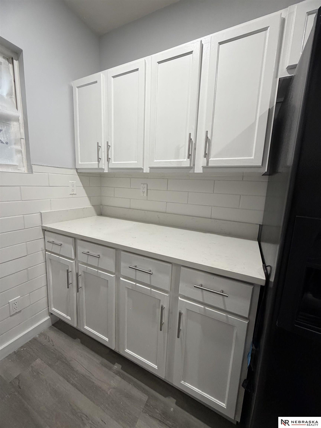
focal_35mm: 14
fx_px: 173
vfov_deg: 102.1
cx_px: 160
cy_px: 214
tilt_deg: -10.0
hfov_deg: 85.7
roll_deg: -2.2
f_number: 2.2
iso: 250
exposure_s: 1/60
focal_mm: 2.22
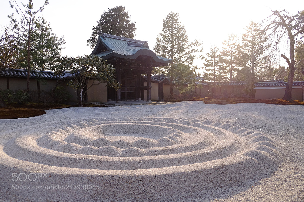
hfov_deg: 67.4
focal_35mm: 27
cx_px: 152
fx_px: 228
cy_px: 101
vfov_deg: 47.9
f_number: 3.2
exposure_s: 1/1500
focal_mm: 18
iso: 400
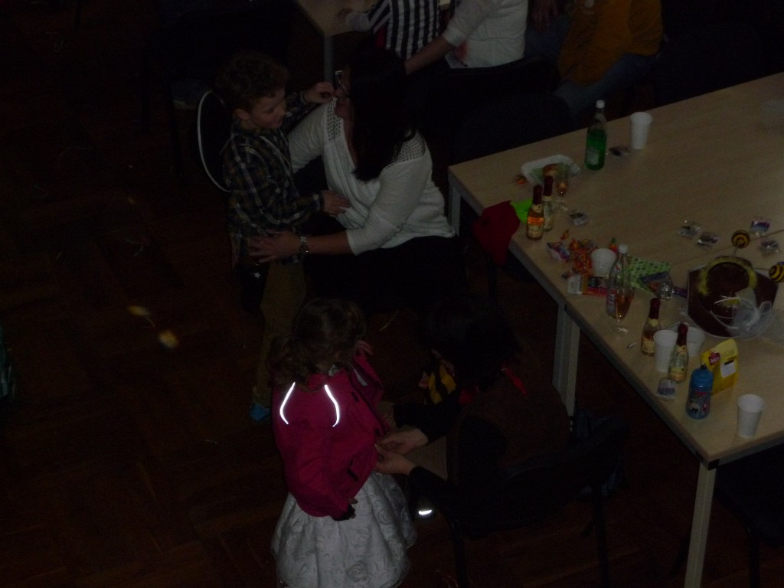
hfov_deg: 23.3
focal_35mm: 84
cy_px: 294
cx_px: 392
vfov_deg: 17.6
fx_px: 1902
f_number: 4.7
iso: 400
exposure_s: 1/40
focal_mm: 14.2
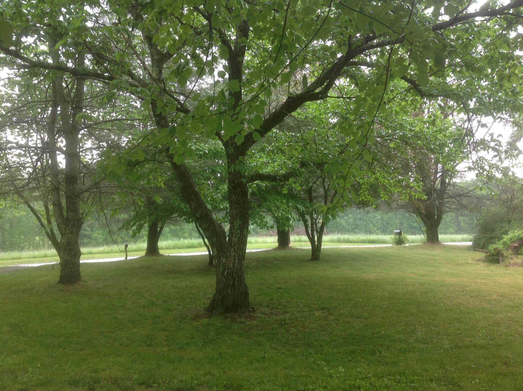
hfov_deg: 52.7
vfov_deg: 40.6
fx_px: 528
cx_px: 262
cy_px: 196
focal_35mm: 35
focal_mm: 4.28
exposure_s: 1/30
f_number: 2.4
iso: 64
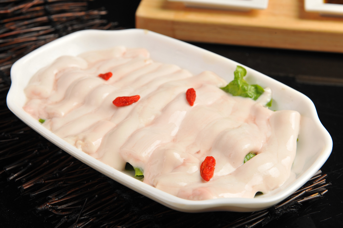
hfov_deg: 28.8
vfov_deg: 19.5
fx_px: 667
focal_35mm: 70
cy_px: 114
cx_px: 172
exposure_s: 1/160
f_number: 11
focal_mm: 70
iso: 200
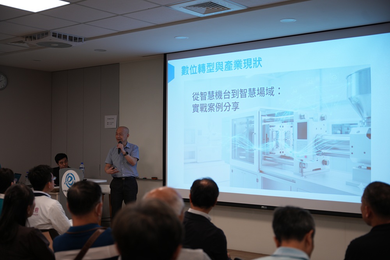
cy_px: 130
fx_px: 527
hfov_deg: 40.6
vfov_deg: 27.7
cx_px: 195
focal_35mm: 49
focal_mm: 48.7
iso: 500
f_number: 2.8
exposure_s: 1/200
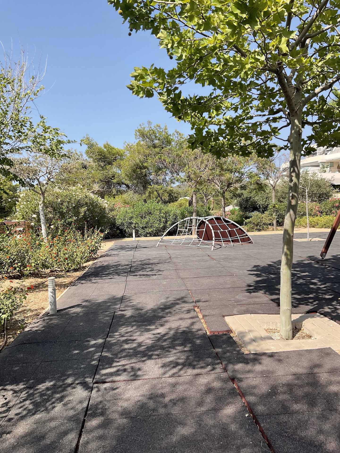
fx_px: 380
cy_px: 226
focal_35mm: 29
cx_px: 170
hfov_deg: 48.2
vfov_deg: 61.7
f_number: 1.8
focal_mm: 3
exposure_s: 1/1195
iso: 16
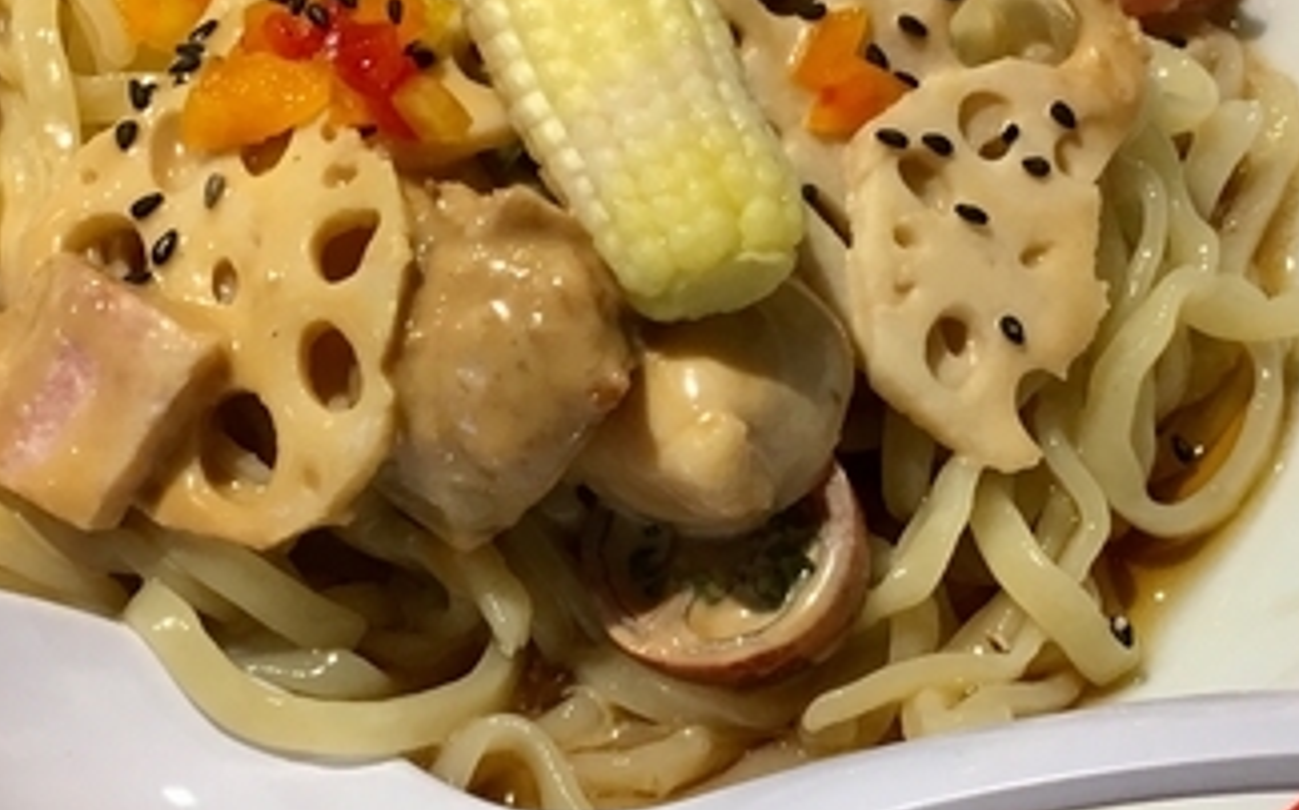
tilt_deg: -50.2
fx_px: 2689
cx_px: 521
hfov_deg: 27.1
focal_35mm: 76
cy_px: 273
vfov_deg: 17.1
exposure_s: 1/30
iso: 80
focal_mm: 4.15
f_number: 2.2
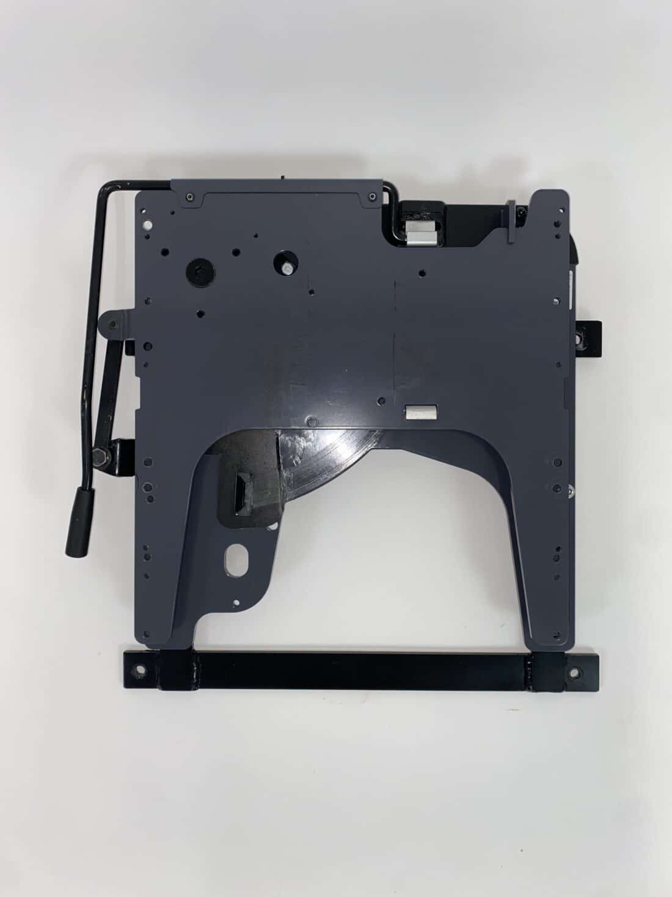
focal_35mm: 26
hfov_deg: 53.1
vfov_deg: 67.3
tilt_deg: -88.0
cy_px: 448
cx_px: 336
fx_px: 673
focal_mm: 4.25
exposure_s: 1/100
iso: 40
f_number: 1.8
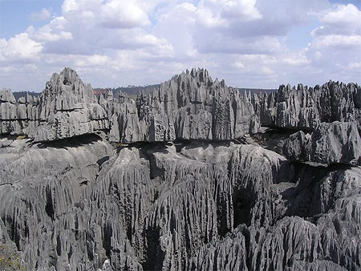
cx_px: 180
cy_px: 136
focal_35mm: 38
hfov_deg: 49.0
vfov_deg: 37.8
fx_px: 397
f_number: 5.6
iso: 100
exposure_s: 1/265
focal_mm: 5.8
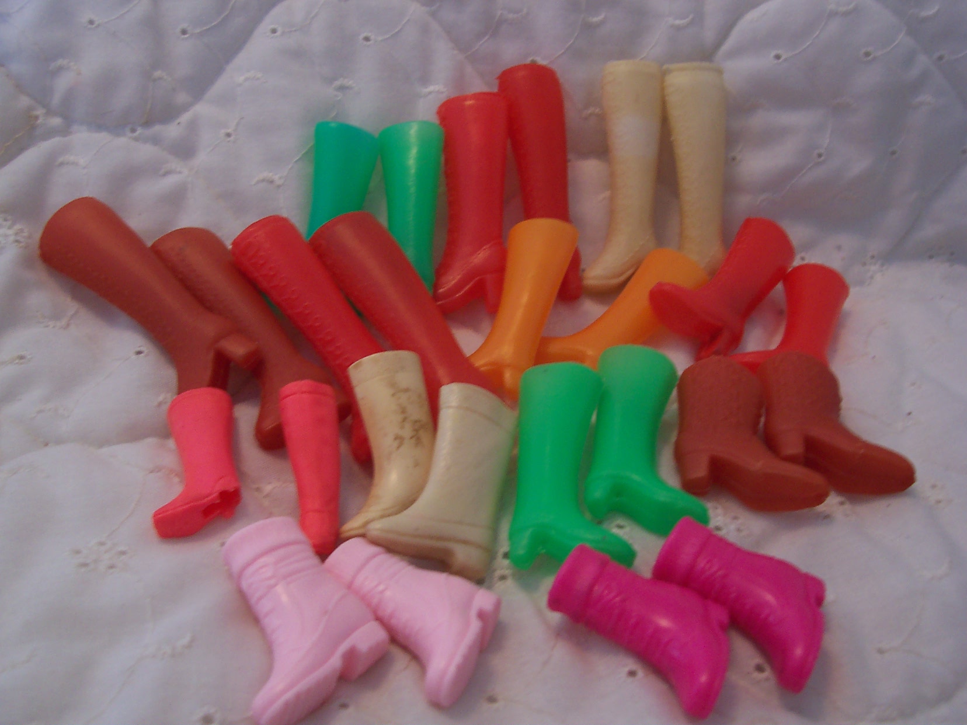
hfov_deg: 50.1
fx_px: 1034
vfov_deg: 38.7
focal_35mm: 37
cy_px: 362
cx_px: 484
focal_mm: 5.6
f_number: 2.8
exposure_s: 1/45
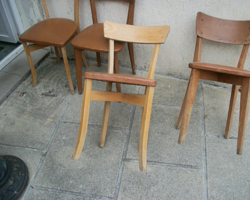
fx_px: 252
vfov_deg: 43.4
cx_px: 133
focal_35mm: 34
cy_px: 98
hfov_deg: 52.8
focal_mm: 5.7
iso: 80
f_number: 2.9
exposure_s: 1/200
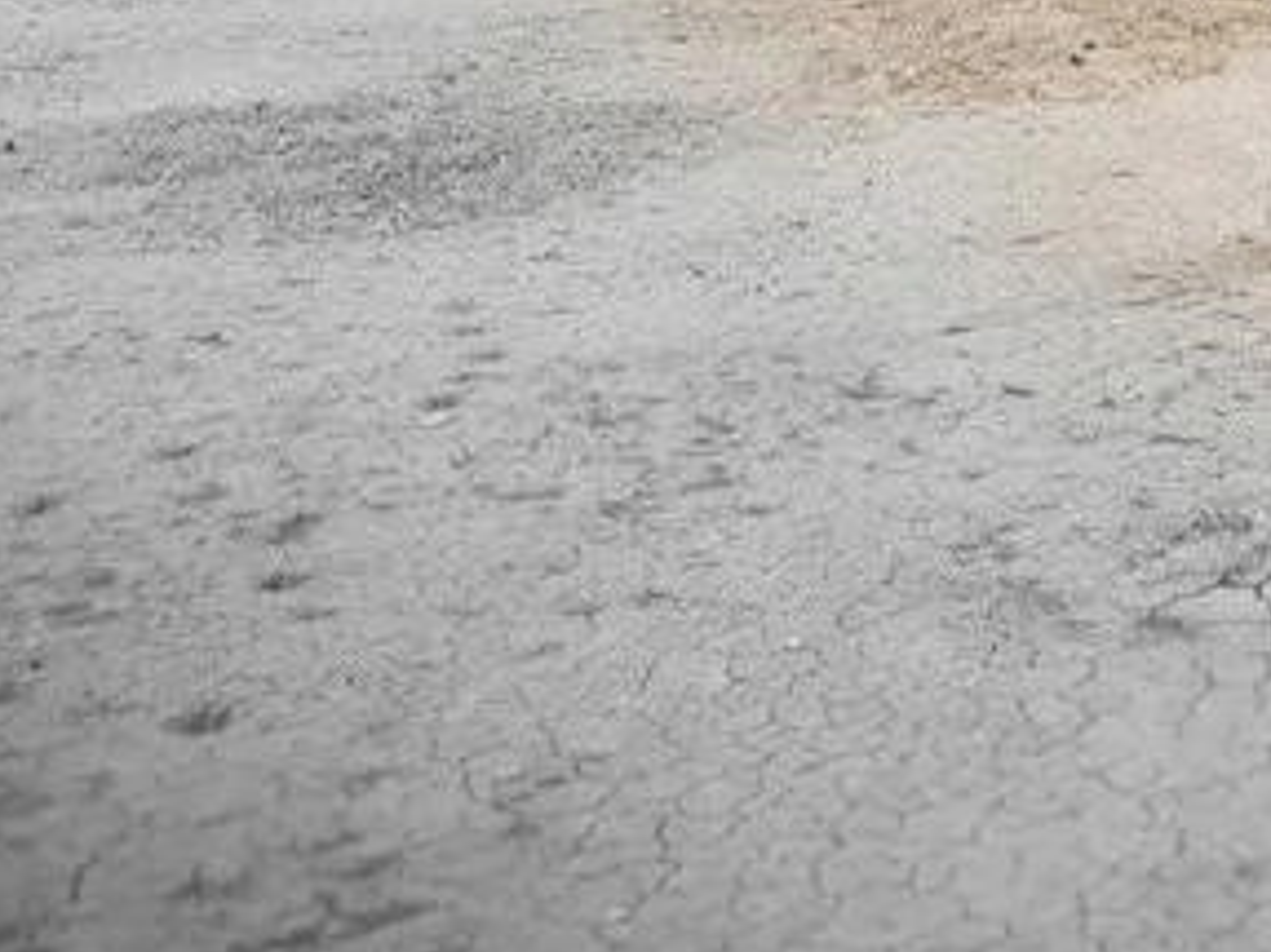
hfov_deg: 21.4
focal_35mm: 82
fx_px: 3010
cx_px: 1678
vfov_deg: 15.9
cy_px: -624
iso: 20
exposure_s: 1/312
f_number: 1.8
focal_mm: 5.4
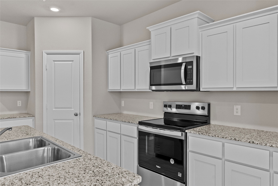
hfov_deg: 73.7
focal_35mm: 24
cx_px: 139
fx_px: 185
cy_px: 93
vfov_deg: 53.2
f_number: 7.1
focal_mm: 24
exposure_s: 1/8
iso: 640
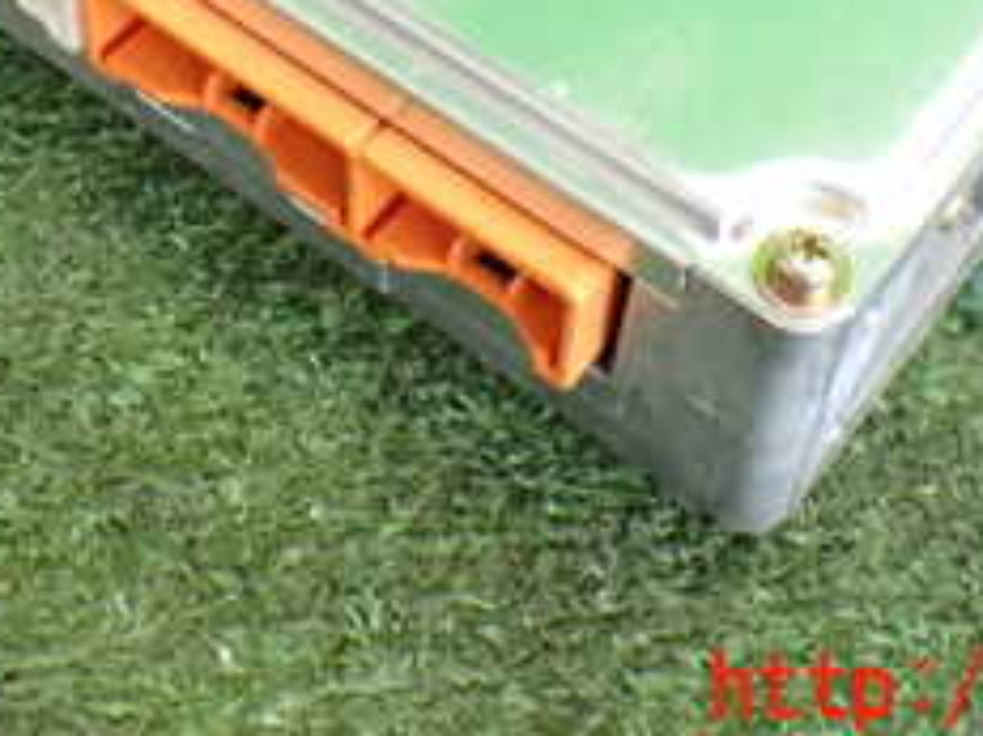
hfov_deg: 25.0
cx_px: 396
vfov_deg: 17.7
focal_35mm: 78
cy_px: -213
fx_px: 2214
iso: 800
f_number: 2.3
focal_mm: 5.4
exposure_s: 1/80
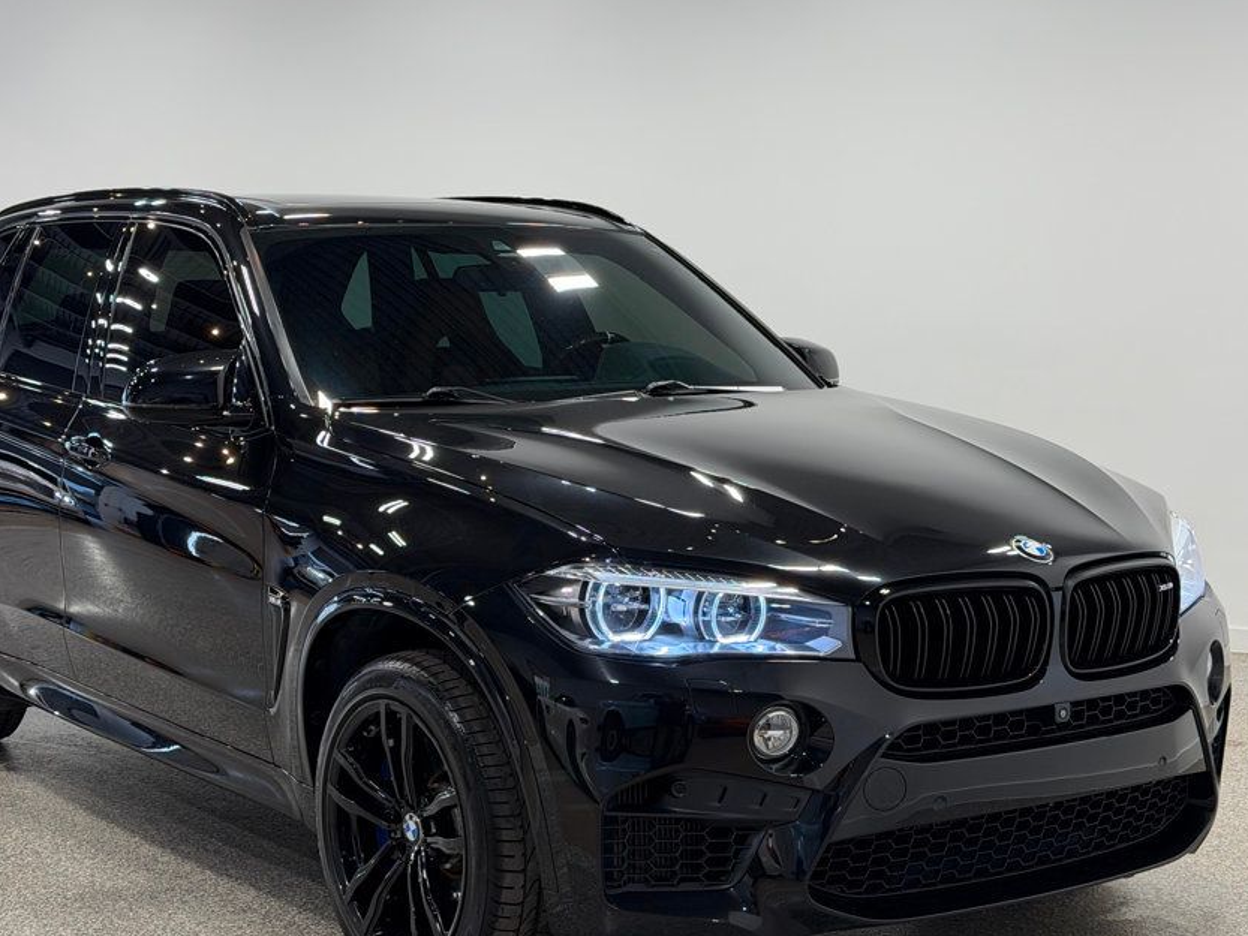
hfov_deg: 32.7
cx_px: 548
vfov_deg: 24.8
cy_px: 533
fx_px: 2127
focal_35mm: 59
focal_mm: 6.76
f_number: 1.78
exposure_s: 1/120
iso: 50
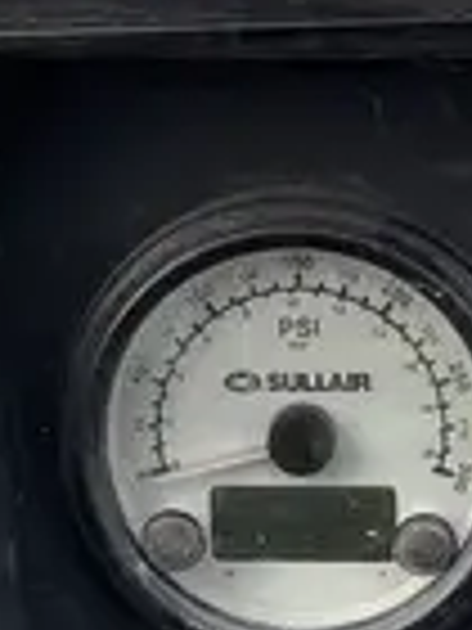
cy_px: 722
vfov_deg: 14.1
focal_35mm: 136
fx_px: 2473
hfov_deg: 10.9
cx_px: 337
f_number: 1.6
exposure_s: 1/539
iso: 50
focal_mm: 5.96
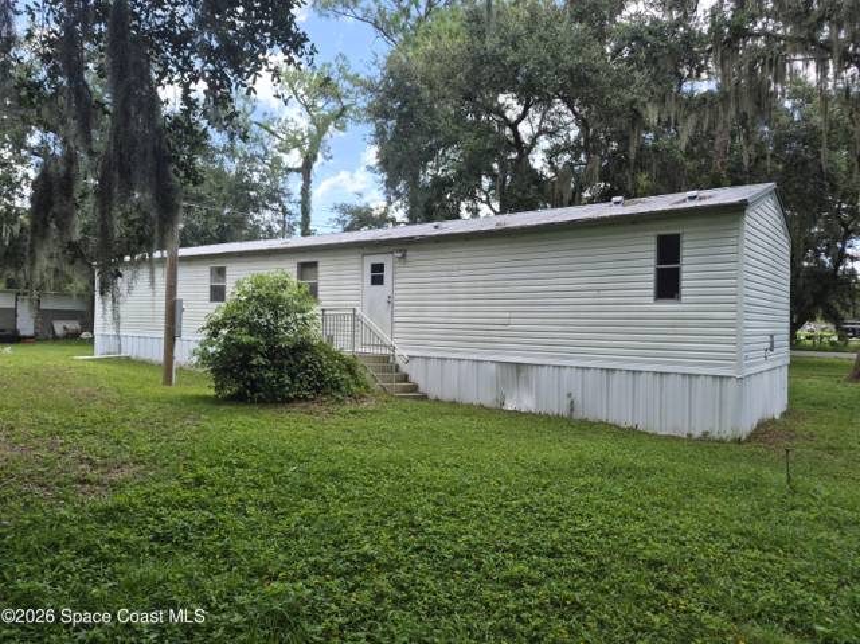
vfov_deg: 58.8
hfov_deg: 74.0
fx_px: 571
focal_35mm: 23
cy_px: 322
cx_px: 430
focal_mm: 5.4
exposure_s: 1/1476
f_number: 1.8
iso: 80
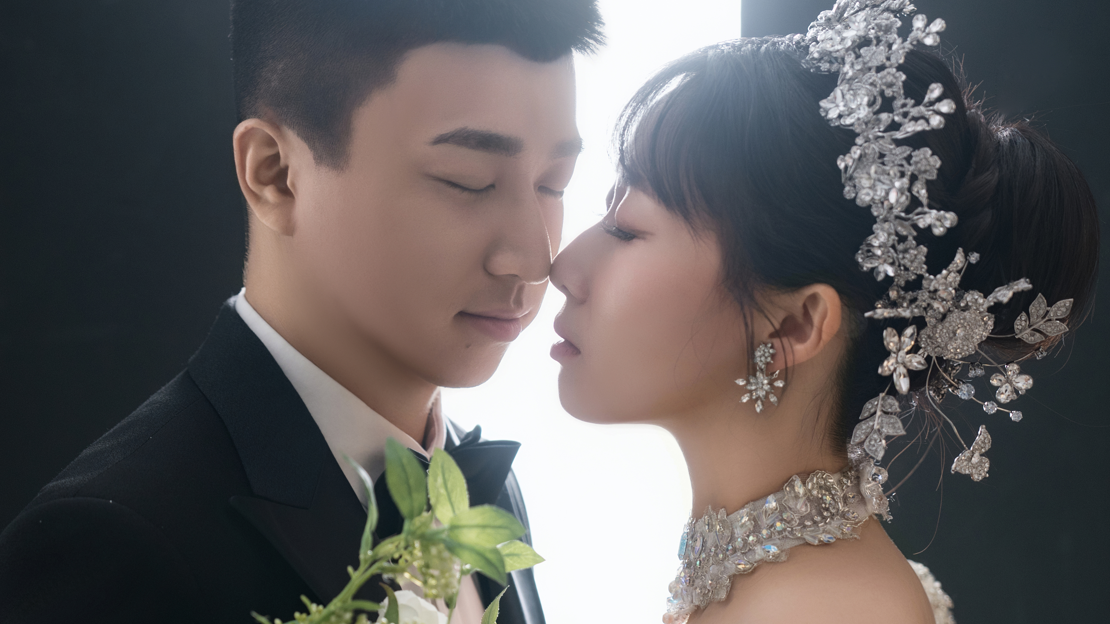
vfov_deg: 15.8
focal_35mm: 76
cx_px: 554
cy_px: 478
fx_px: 2237
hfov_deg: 27.9
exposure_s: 1/60
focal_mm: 48
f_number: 2.8
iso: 400
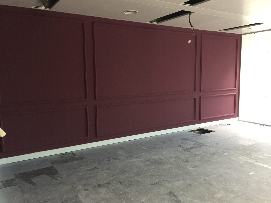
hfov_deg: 60.0
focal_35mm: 30
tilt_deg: -3.4
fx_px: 235
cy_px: 100
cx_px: 136
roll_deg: +0.6
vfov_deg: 46.8
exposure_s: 1/8
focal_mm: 4.15
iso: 125
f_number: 2.2
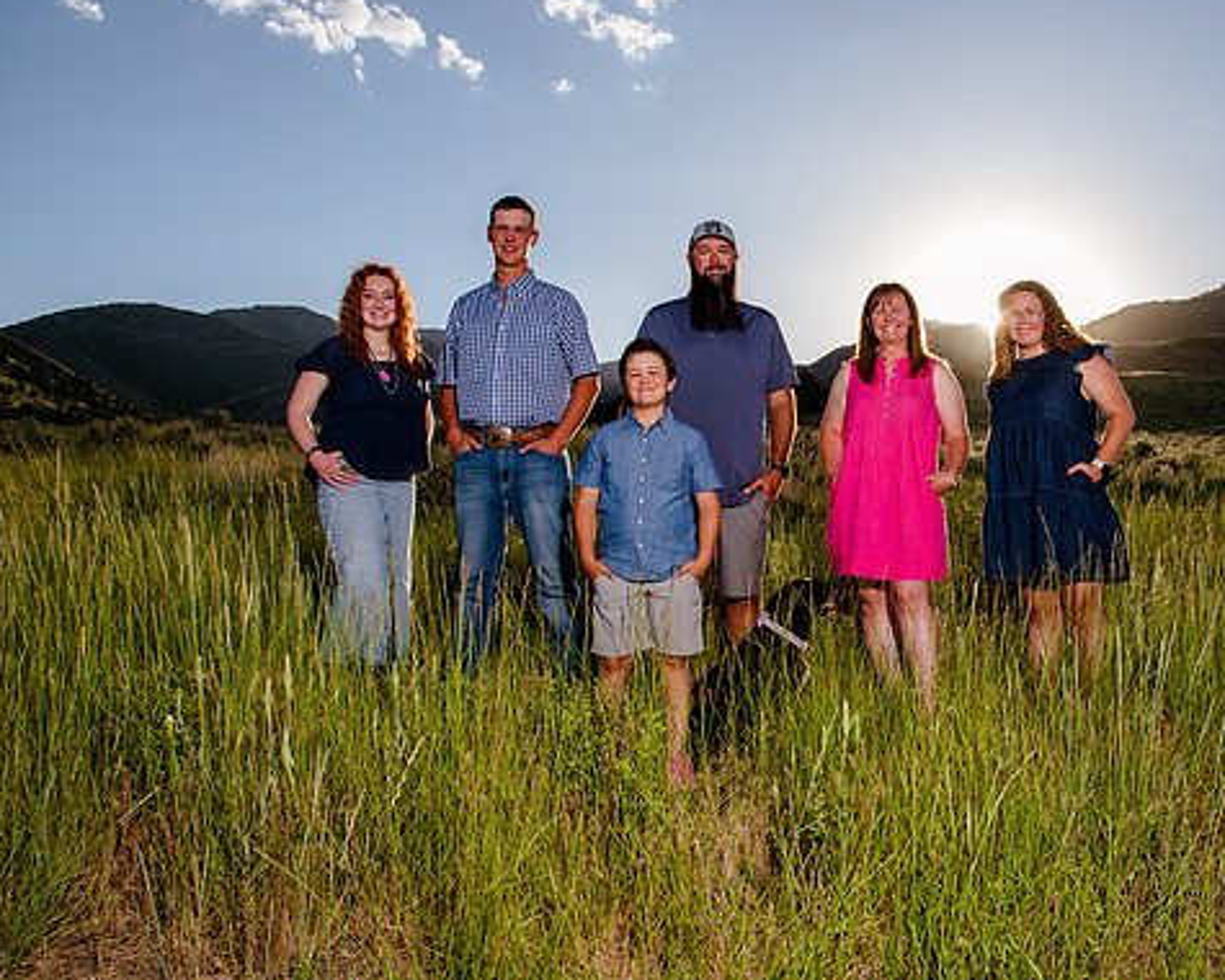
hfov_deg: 53.2
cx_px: 815
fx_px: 1196
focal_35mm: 33
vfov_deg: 44.5
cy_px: 470
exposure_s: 1/250
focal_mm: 24
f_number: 10
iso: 200
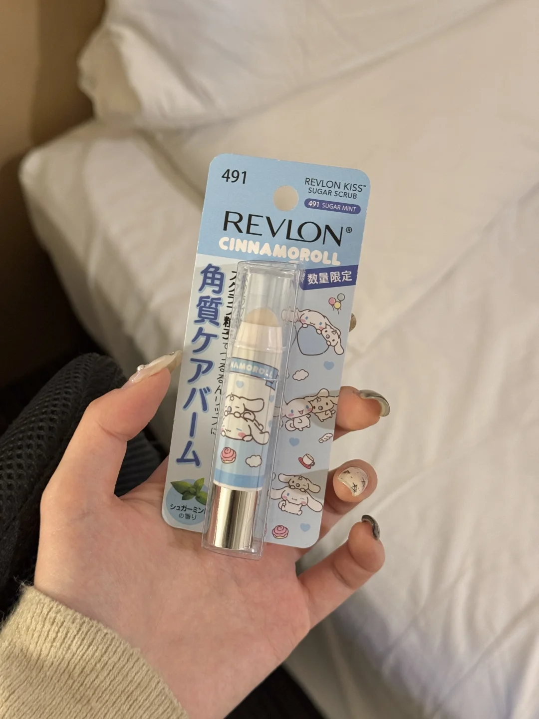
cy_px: 360
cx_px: 270
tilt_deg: -62.0
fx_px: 997
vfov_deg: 39.7
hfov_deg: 30.3
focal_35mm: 48
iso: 200
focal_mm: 6.76
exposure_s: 1/50
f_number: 1.78
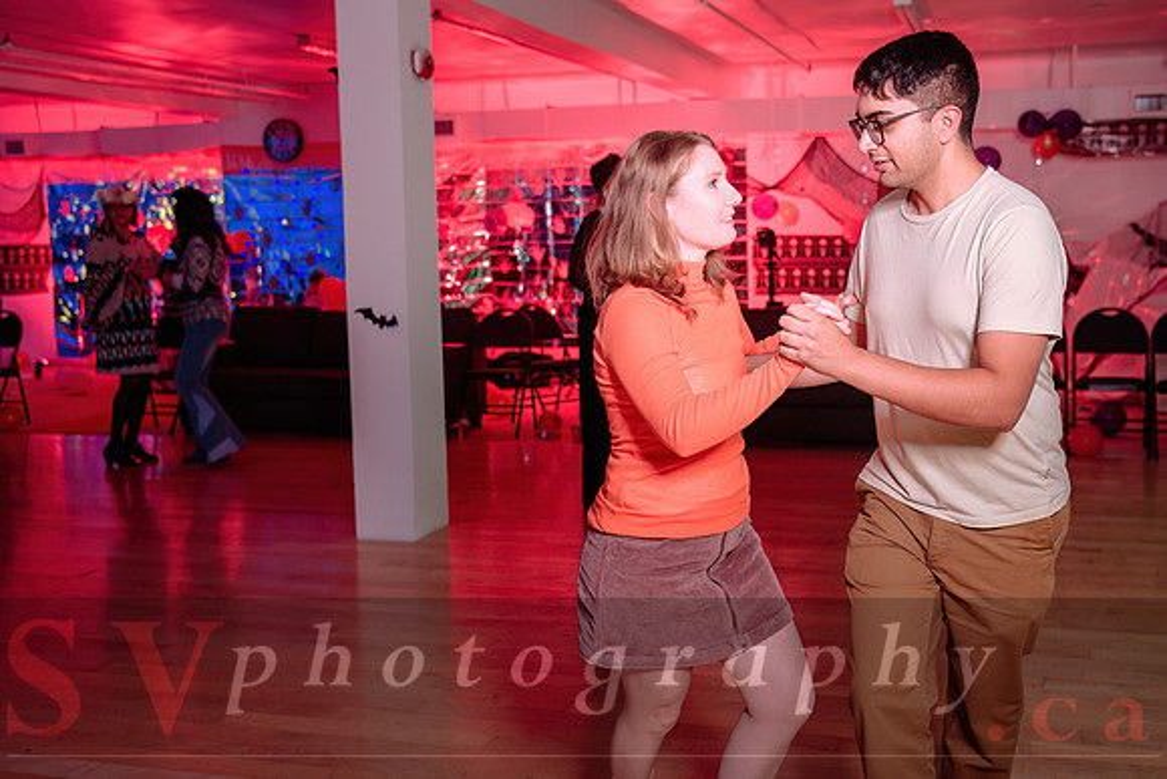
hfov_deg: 48.0
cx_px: 672
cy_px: 331
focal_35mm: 40
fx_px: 1306
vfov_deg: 33.1
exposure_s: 1/100
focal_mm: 35
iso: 800
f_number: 3.5
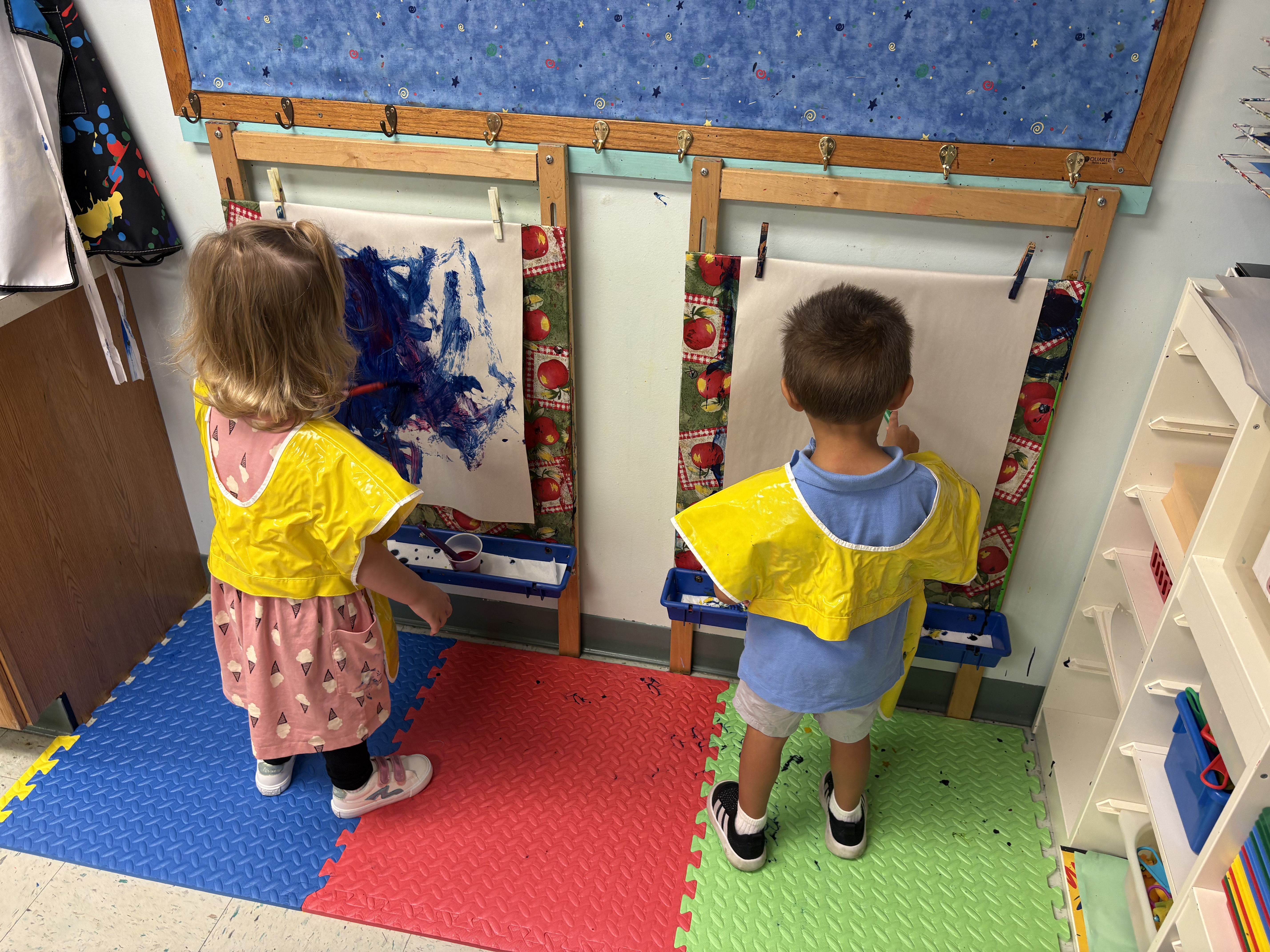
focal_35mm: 26
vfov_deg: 53.1
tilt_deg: -32.9
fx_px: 954
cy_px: 476
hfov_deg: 67.3
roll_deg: +0.1
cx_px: 635
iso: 80
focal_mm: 5.96
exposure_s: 1/60
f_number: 1.6
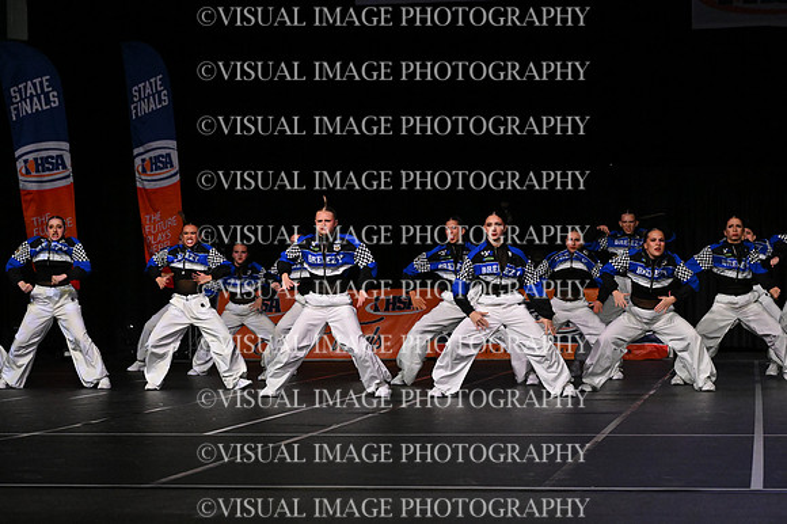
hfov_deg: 22.4
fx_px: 1988
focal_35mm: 91
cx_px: 394
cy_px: 262
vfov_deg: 15.0
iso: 6400
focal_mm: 61
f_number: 4
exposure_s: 1/1000
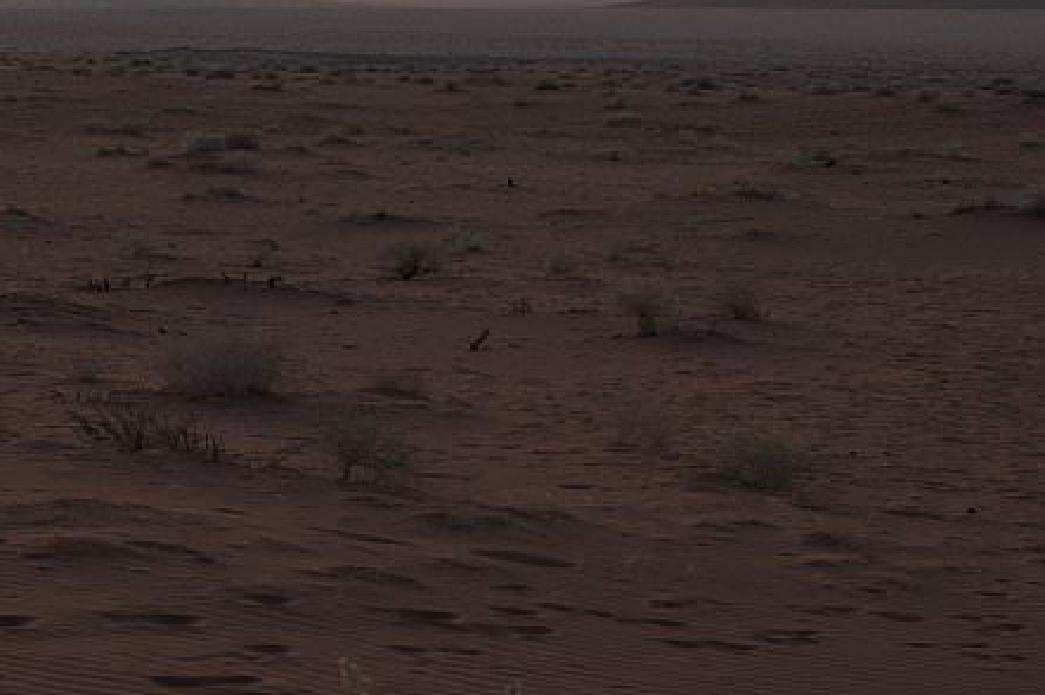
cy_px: 306
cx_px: 418
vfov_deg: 11.6
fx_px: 3423
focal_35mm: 118
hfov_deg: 17.3
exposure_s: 1/200
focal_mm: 58
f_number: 7.1
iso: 200
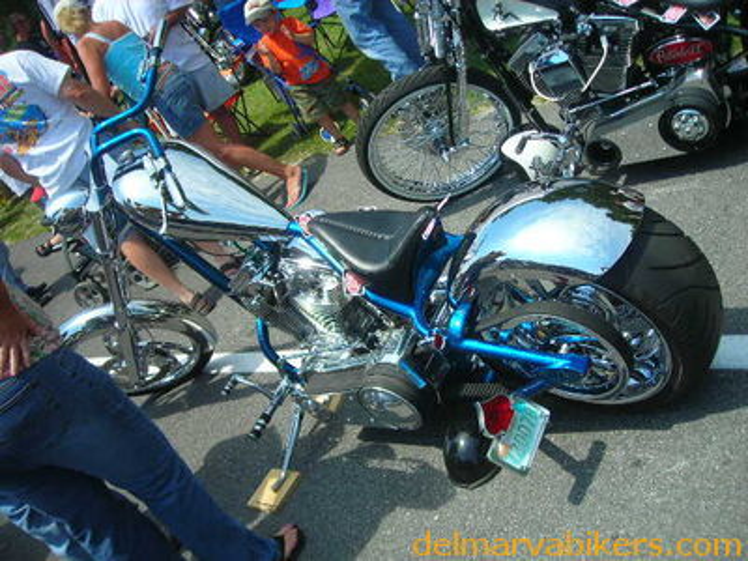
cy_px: 280
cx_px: 374
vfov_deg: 37.7
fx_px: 821
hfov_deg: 49.0
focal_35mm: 38
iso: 50
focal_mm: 6.3
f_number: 6.4
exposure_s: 1/128
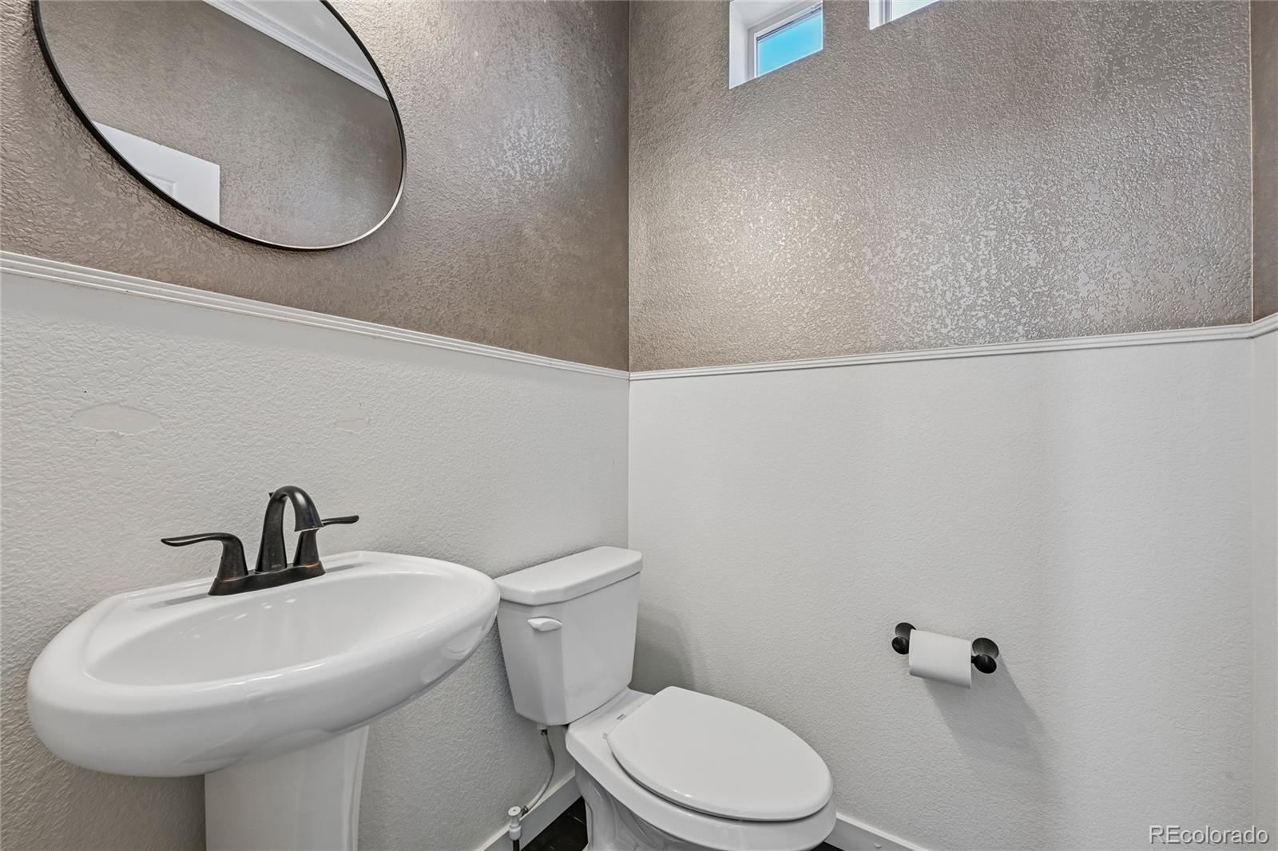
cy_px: 426
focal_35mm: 14
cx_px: 639
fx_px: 497
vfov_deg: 81.2
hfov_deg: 104.3
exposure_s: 1/8
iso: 400
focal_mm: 14
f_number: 11
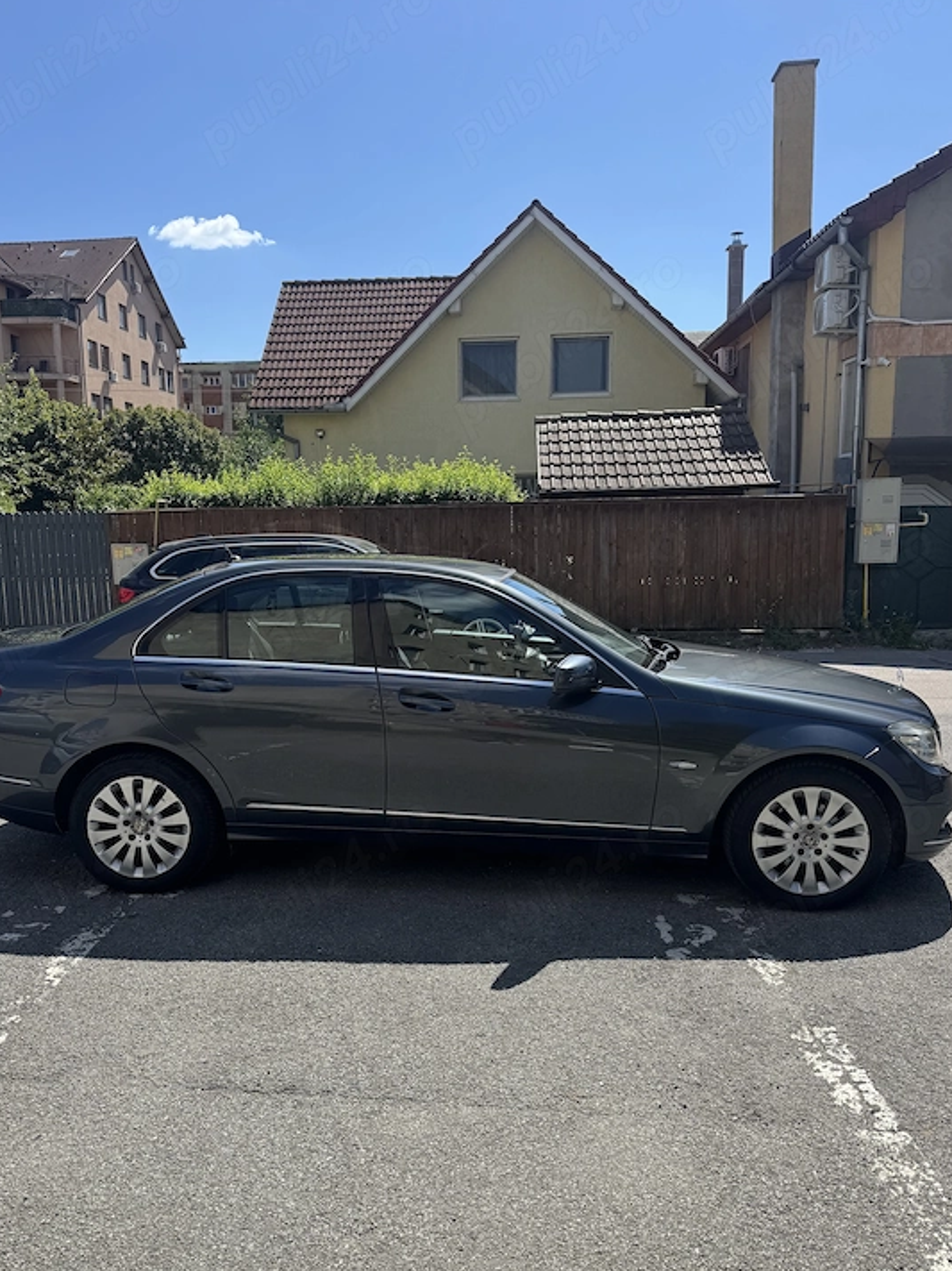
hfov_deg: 51.3
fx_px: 990
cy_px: 674
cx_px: 441
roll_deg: +1.0
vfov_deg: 65.3
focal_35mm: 27
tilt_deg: -8.5
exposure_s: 1/4049
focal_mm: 6.76
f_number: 1.78
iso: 80
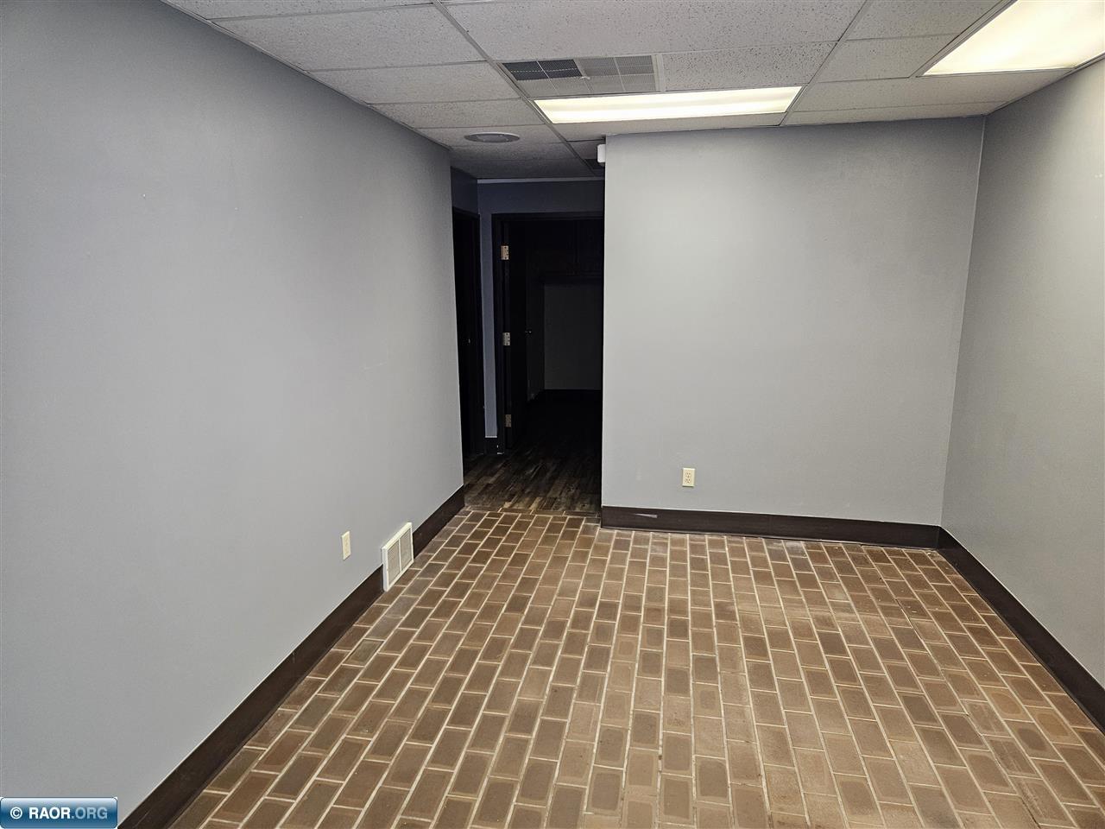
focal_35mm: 23
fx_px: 734
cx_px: 552
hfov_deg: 73.9
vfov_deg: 58.9
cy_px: 414
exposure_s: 1/120
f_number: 1.8
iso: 500
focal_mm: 5.4
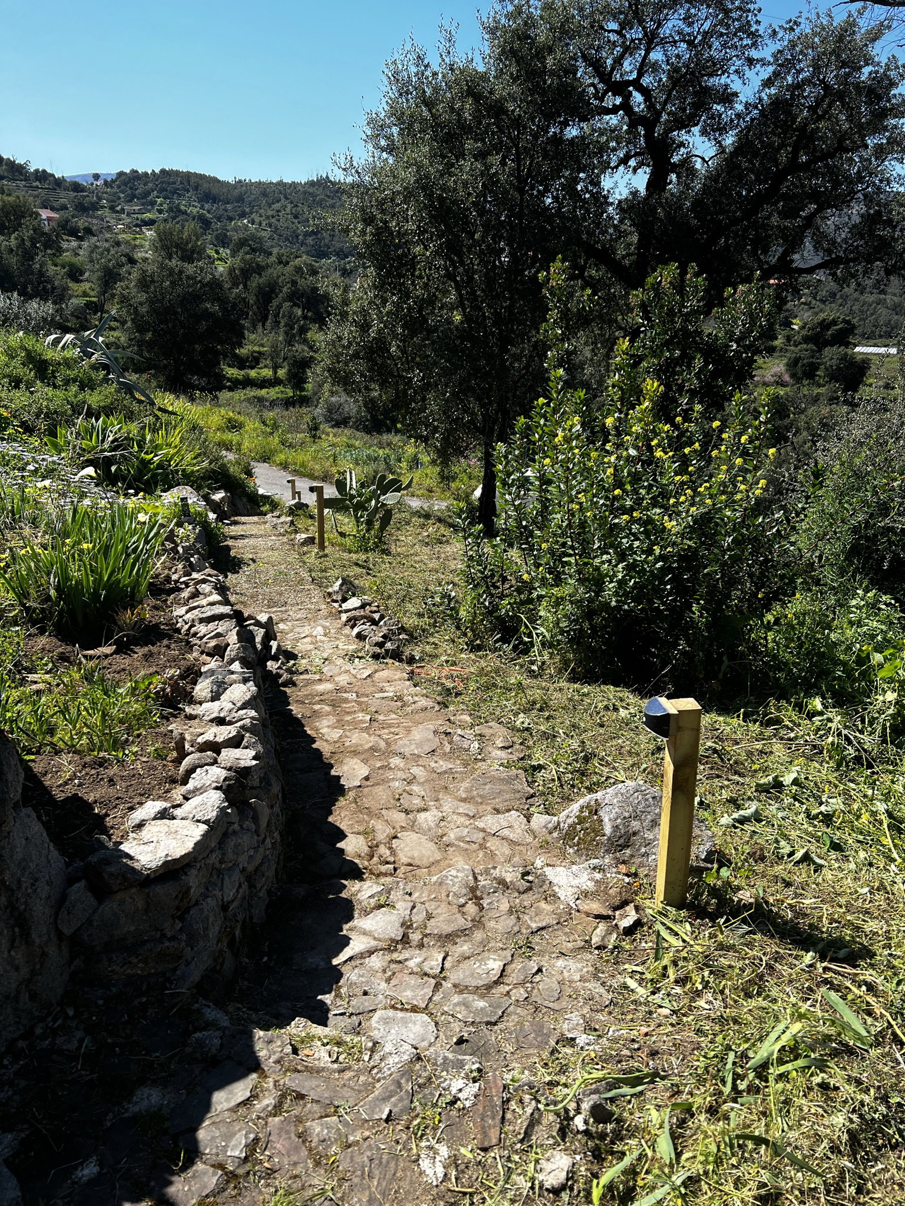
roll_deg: +0.7
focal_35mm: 26
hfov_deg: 53.1
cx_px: 452
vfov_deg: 67.3
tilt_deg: -22.2
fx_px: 906
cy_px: 603
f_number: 1.5
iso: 50
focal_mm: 5.7
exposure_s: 1/2762
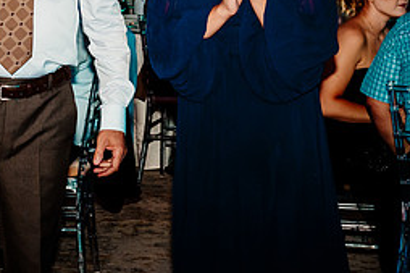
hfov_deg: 14.6
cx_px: 7
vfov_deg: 9.8
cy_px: -33
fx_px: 1571
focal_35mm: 138
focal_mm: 49
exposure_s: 1/30
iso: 1600
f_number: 7.1
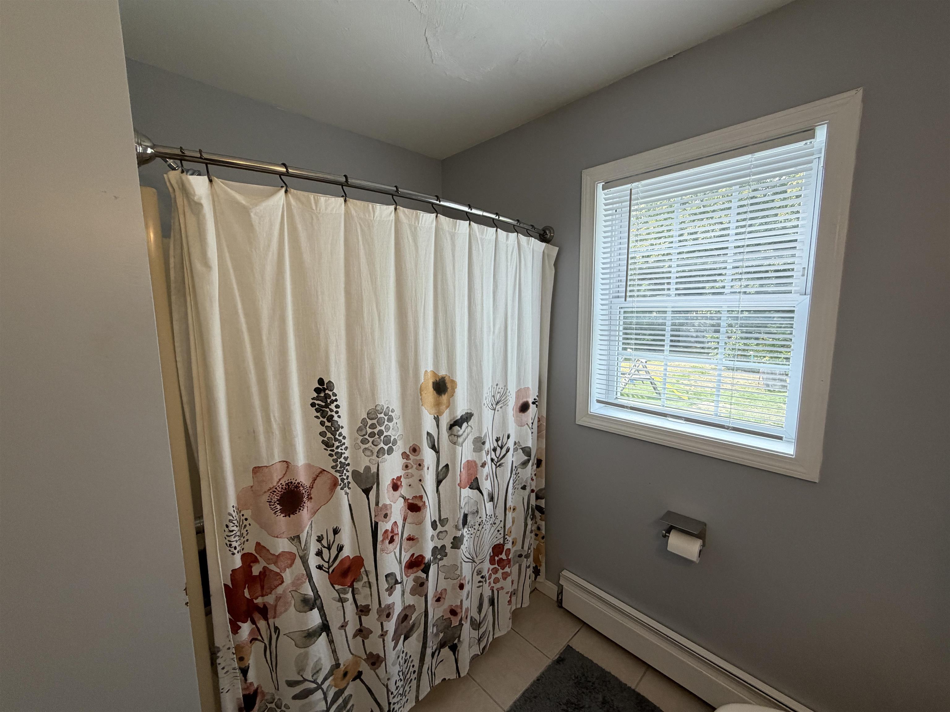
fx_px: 384
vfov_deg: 85.7
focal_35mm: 14
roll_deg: +0.9
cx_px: 475
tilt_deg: -6.3
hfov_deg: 102.1
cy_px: 356
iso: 160
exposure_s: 1/120
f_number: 2.2
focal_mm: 2.22
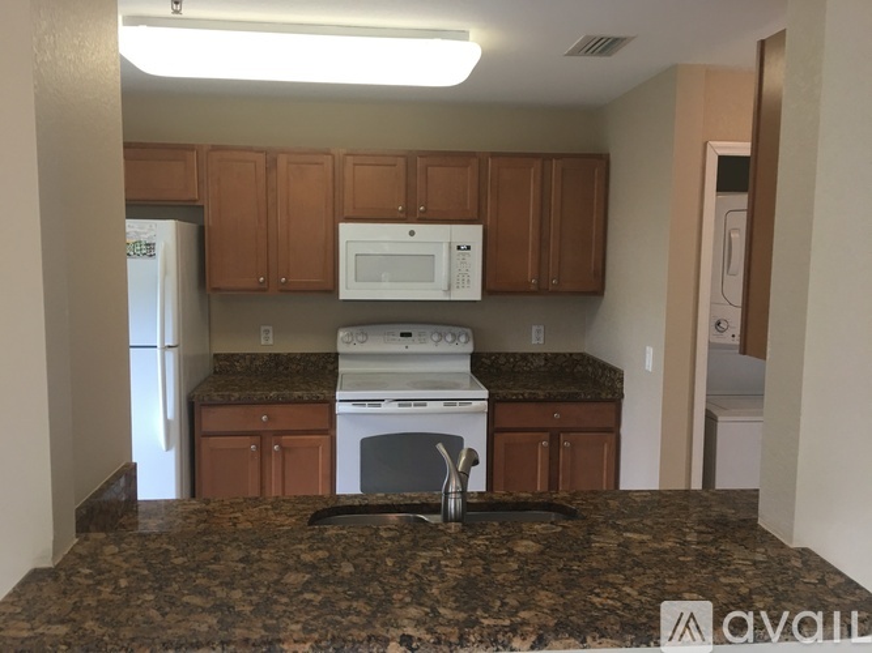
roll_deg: -0.5
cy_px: 326
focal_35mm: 29
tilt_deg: -5.5
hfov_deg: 61.7
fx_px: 730
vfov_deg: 48.2
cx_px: 436
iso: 32
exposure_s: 1/15
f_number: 2.2
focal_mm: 4.15
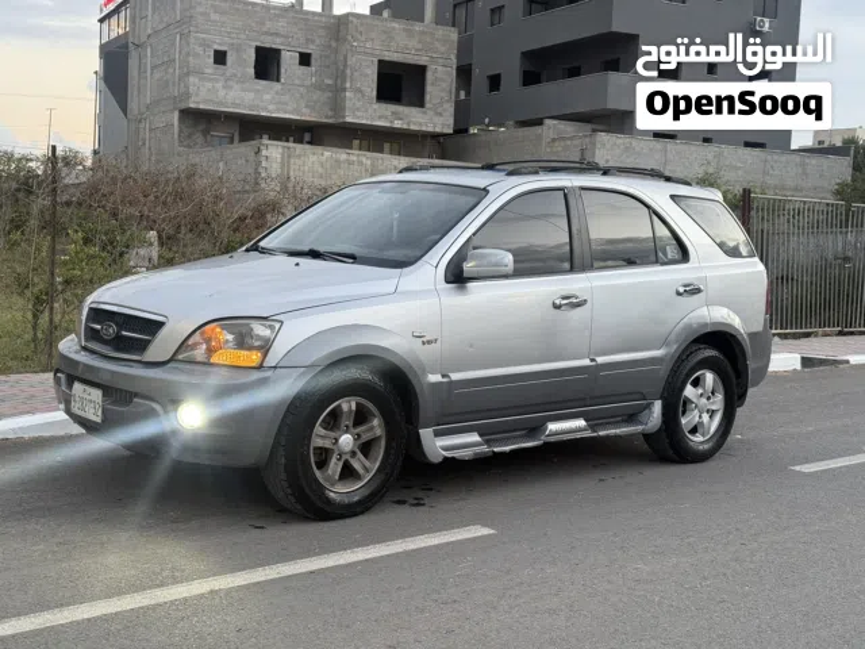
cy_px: 324
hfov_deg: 39.7
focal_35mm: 48
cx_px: 432
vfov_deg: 30.3
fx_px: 1199
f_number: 1.78
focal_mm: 6.76
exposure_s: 1/60
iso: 160
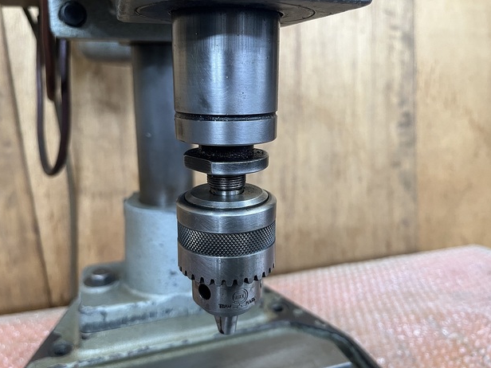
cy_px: 178
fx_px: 383
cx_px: 238
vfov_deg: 51.3
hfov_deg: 65.3
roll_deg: -0.4
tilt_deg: -15.6
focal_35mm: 27
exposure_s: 1/71
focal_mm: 5.1
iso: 125
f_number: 1.6
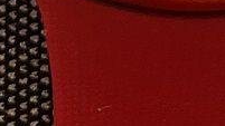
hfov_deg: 15.2
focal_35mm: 141
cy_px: -290
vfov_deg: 7.3
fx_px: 841
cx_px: 143
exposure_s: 1/25
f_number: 1.8
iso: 640
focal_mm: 4.25
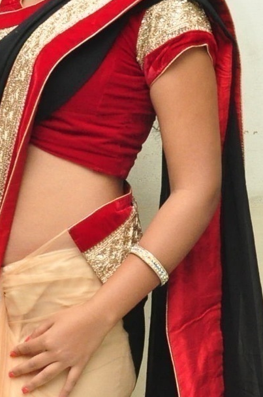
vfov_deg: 17.6
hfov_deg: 11.8
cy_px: 307
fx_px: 1276
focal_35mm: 116
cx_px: 95
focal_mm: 26
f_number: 7.1
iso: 1600
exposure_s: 1/125
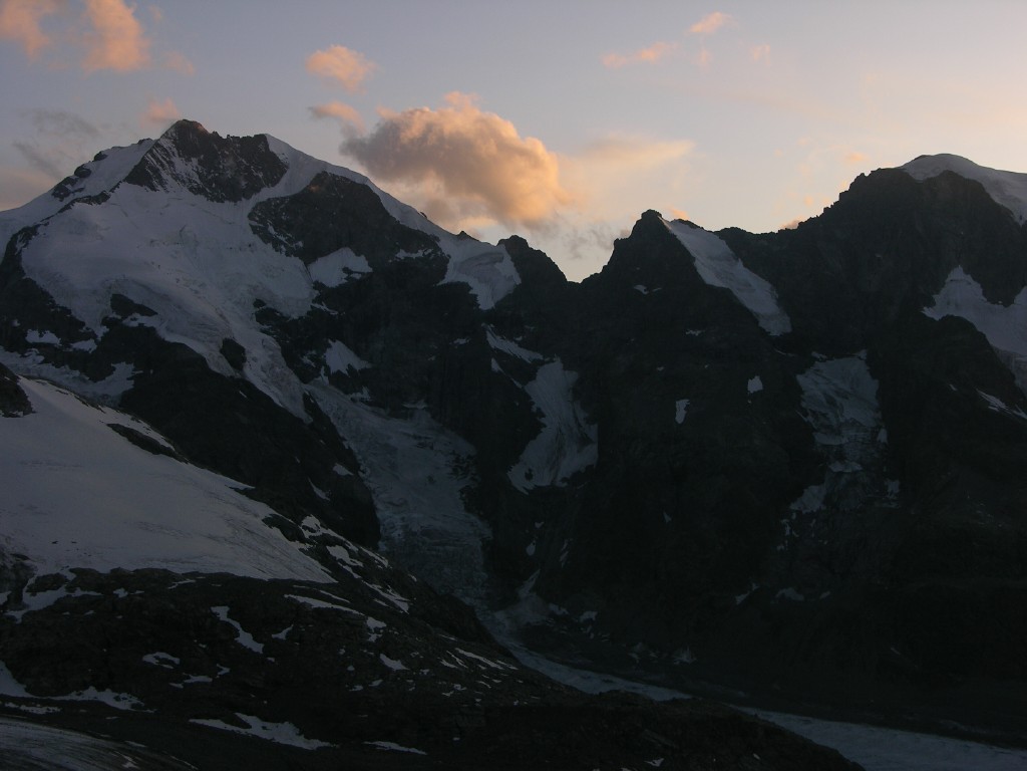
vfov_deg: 25.2
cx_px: 514
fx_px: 1721
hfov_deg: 33.2
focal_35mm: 58
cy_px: 386
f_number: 4.4
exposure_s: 1/144
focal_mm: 14.7
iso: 50
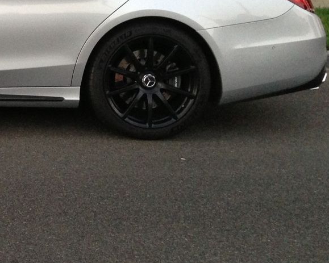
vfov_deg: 16.9
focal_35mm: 89
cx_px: -91
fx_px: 866
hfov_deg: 19.9
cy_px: 2
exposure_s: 1/20
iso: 250
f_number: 2.4
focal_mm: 4.13
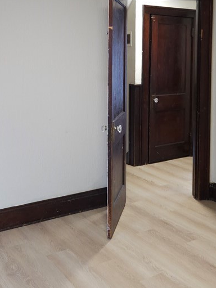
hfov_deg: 31.5
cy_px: 83
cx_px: 124
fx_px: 383
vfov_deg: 40.4
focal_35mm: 46
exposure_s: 1/60
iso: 400
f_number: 1.8
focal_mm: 5.4
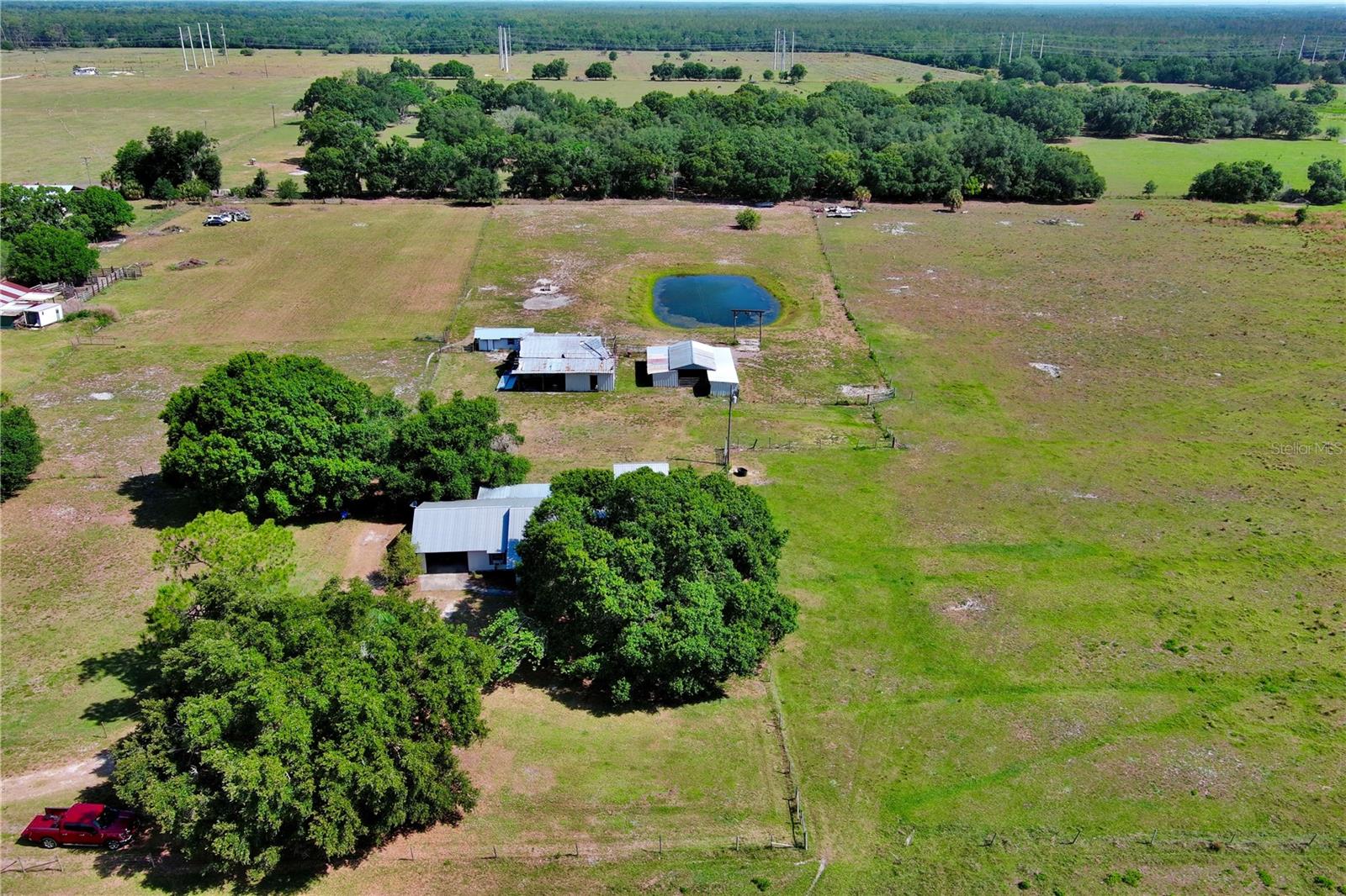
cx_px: 673
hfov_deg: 63.7
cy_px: 448
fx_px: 1084
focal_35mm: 29
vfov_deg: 44.9
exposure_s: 1/320
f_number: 9
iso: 100
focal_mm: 10.57
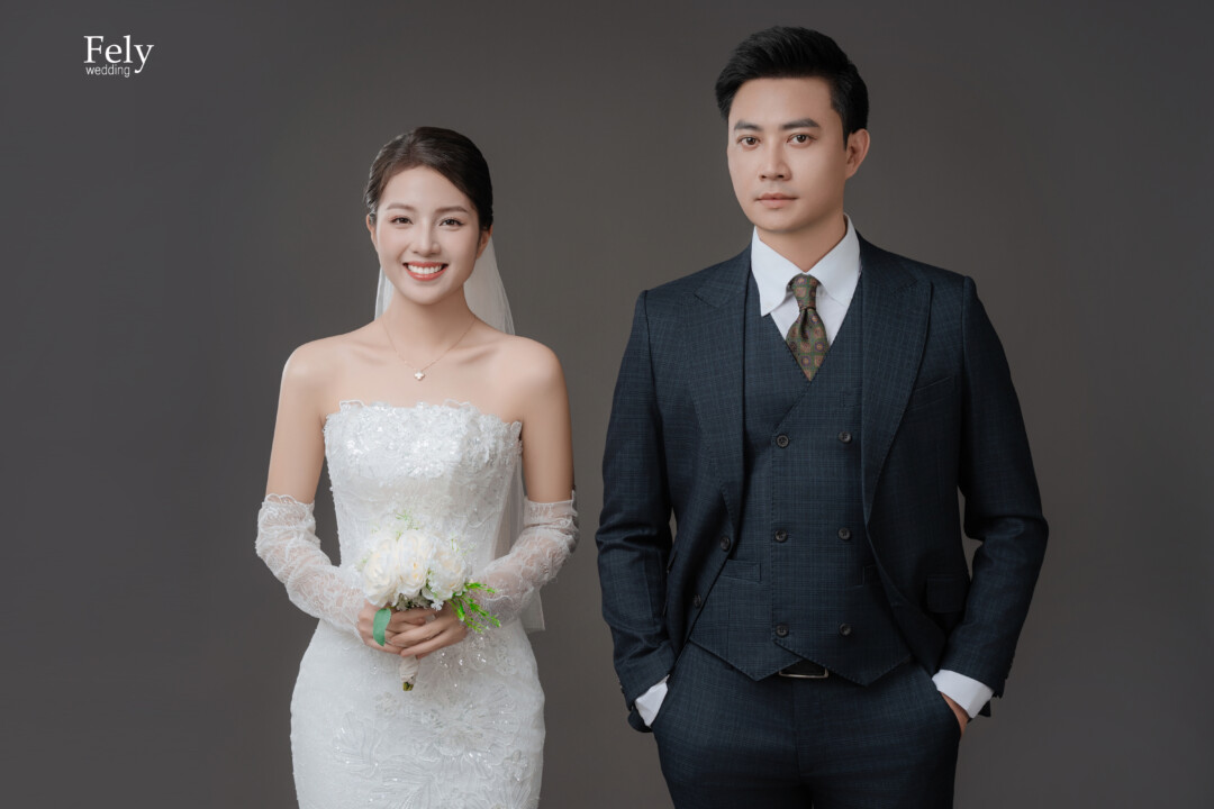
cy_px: 404
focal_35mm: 60
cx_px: 607
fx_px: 2037
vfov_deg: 22.5
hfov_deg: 33.2
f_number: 5.6
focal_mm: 60.4
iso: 125
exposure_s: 1/160
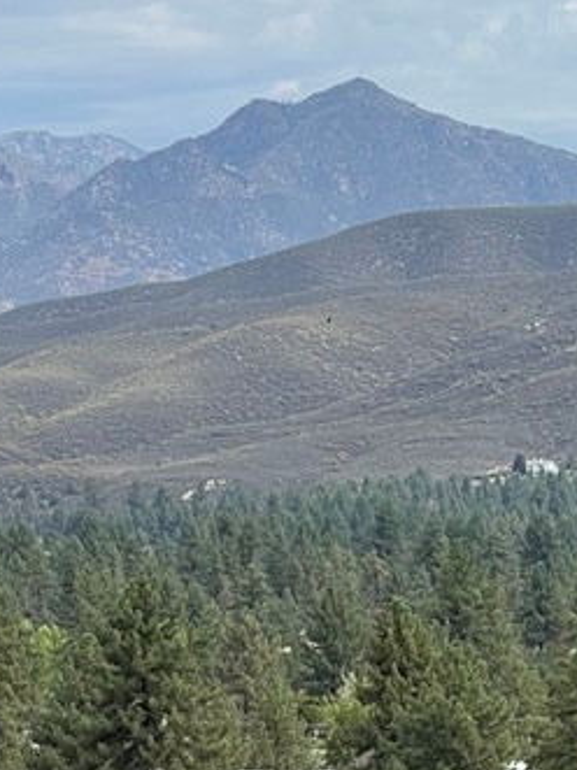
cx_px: -109
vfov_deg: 9.9
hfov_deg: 7.4
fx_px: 4403
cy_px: 889
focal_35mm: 198
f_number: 2.2
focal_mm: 7.5
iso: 20
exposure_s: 1/827
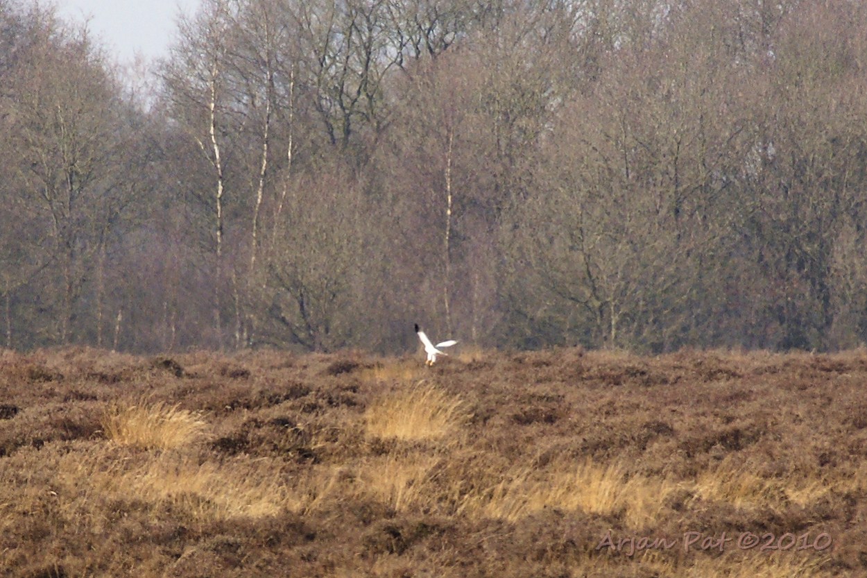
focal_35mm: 450
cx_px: 434
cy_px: 289
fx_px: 10835
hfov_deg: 4.6
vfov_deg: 3.1
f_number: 8
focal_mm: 300
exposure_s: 1/400
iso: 200
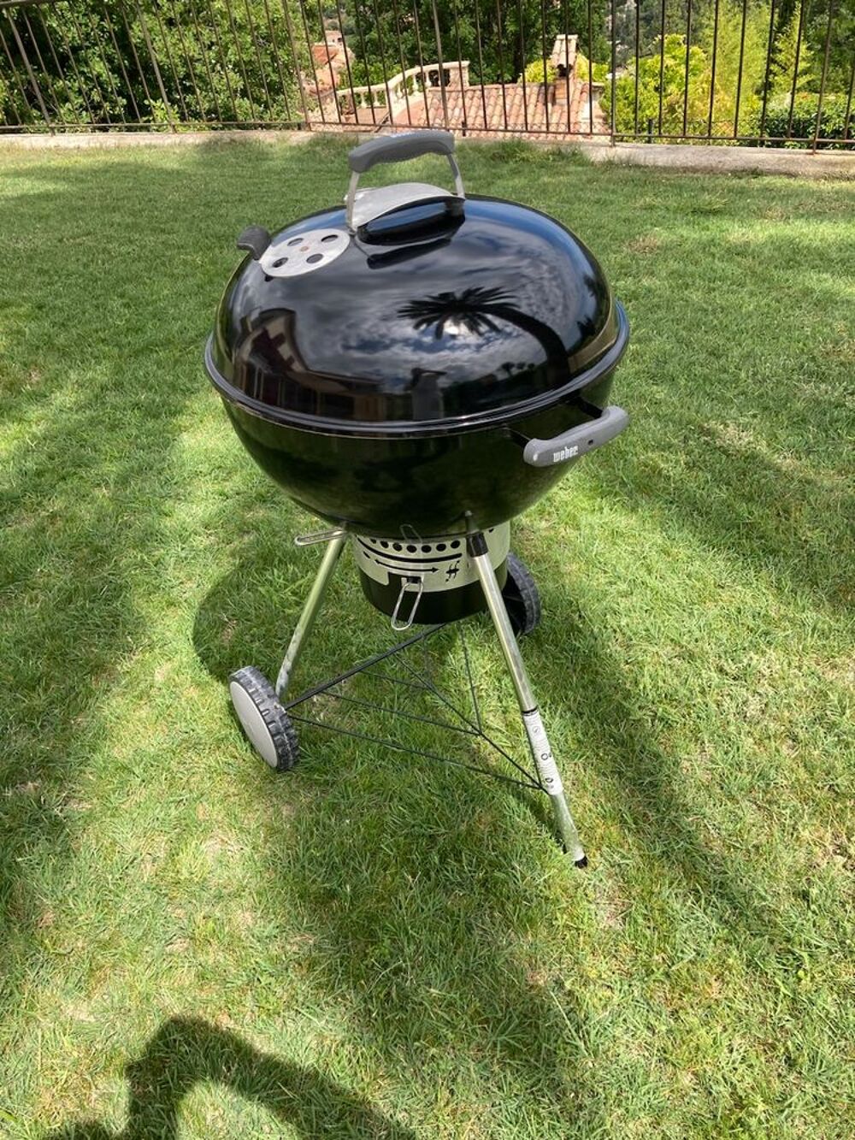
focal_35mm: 28
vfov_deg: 63.4
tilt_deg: -41.5
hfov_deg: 49.8
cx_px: 428
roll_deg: +8.6
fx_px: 922
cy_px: 570
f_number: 1.8
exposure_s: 1/1043
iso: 20
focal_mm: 3.99
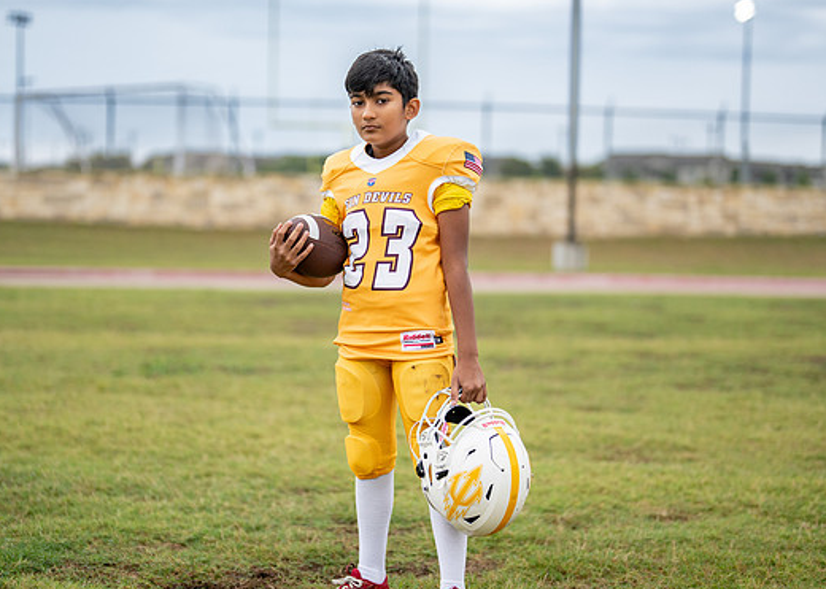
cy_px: 291
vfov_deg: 21.2
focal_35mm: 67
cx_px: 401
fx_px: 1571
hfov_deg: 29.5
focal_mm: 50
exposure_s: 1/1600
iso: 320
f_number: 1.2
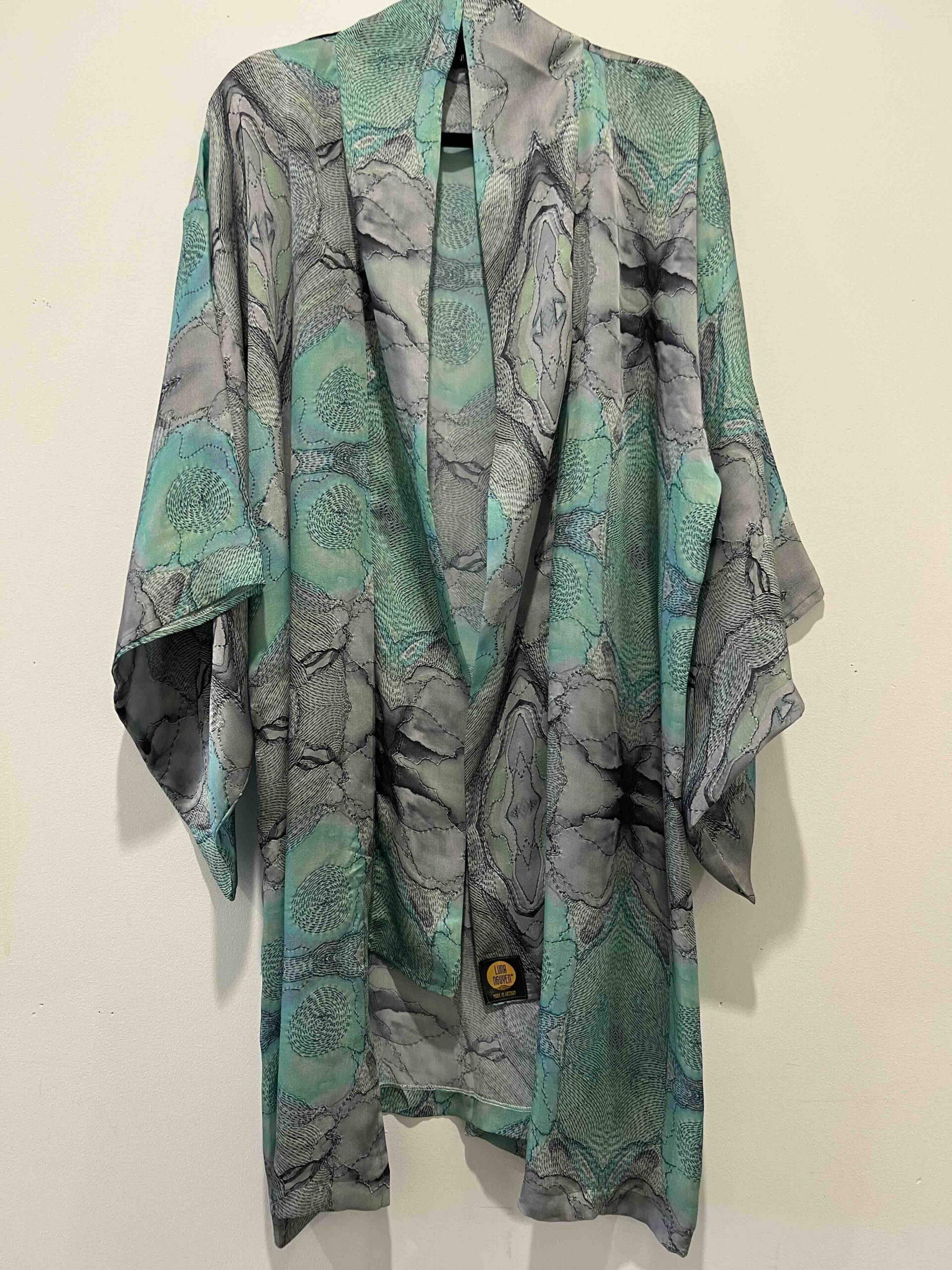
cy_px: 635
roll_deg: +0.9
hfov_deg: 53.1
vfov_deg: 67.3
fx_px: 953
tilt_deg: -1.3
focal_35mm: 26
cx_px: 476
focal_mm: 5.7
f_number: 1.5
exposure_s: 1/50
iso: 125
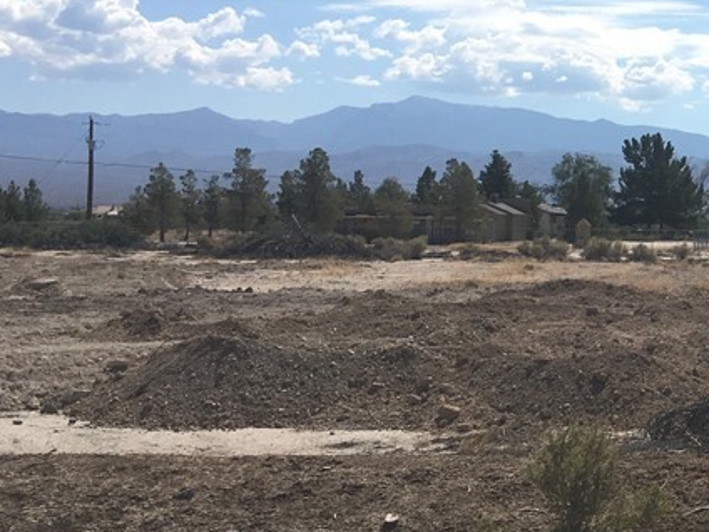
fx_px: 1434
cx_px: 844
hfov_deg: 25.1
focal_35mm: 70
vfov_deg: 20.9
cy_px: 182
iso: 25
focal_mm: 4.15
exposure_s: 1/3205
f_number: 2.2
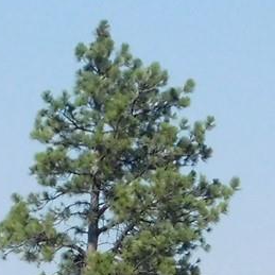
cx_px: 139
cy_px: 271
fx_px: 2508
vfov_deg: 6.3
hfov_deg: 6.3
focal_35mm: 279
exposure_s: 1/1500
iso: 800
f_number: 7.6
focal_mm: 9
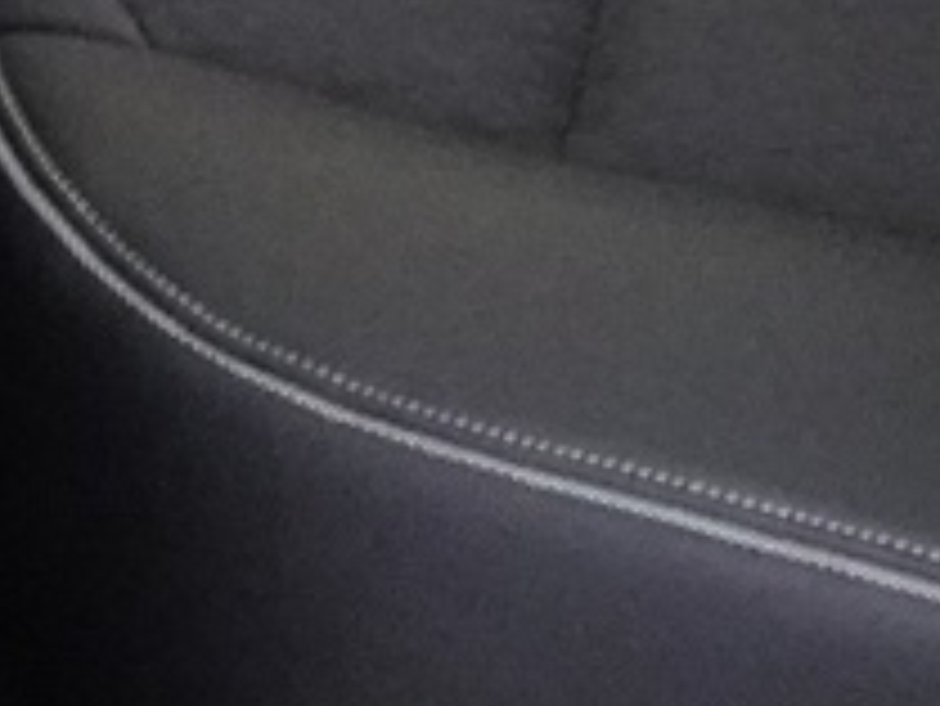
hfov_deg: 11.9
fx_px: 4483
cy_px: -1156
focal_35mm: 165
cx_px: 891
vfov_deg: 8.1
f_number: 3.5
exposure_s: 1/6
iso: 800
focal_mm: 4.25
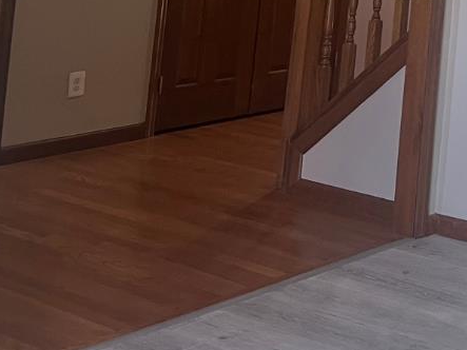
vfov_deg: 15.2
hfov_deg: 18.7
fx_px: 1187
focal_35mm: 88
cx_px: 768
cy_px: -213
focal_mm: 5.7
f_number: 1.5
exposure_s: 1/60
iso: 100
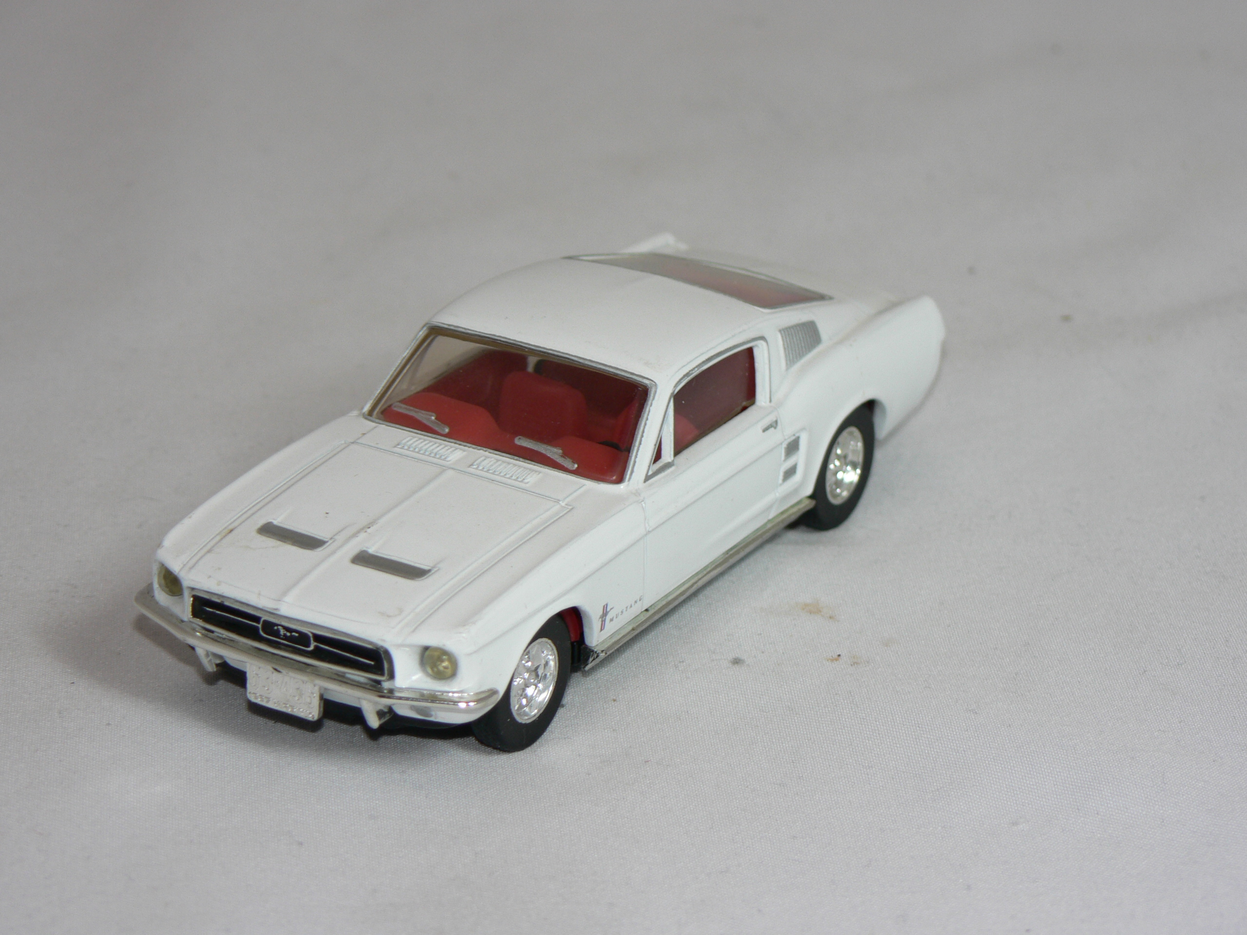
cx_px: 624
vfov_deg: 11.4
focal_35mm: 130
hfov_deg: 15.2
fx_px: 4683
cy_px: 468
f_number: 3.2
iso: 80
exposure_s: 1/60
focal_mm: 21.6
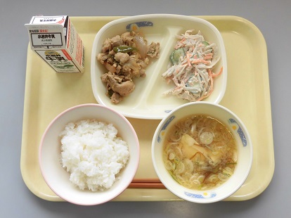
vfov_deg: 37.7
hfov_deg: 49.0
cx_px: 146
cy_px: 109
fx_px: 319
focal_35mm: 38
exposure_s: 1/100
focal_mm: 6.77
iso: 125
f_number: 3.7
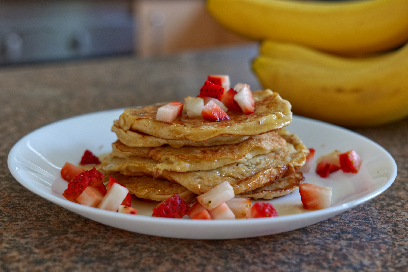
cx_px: 204
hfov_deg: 33.4
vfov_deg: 22.6
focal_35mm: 60
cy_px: 136
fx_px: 680
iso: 2500
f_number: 7.1
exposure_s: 1/80
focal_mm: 60
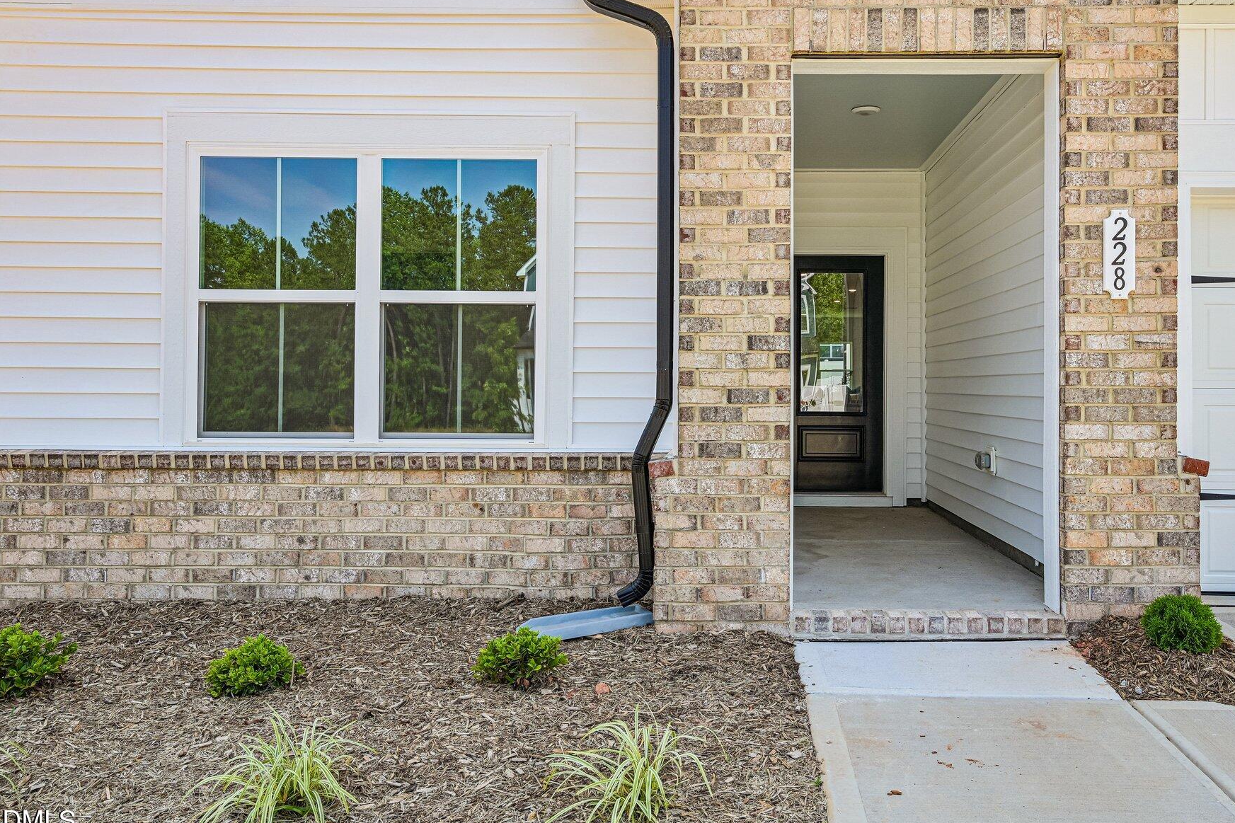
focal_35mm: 28
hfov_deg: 65.8
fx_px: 946
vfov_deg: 47.0
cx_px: 723
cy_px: 382
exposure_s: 1/125
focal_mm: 23.5
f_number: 8
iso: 100
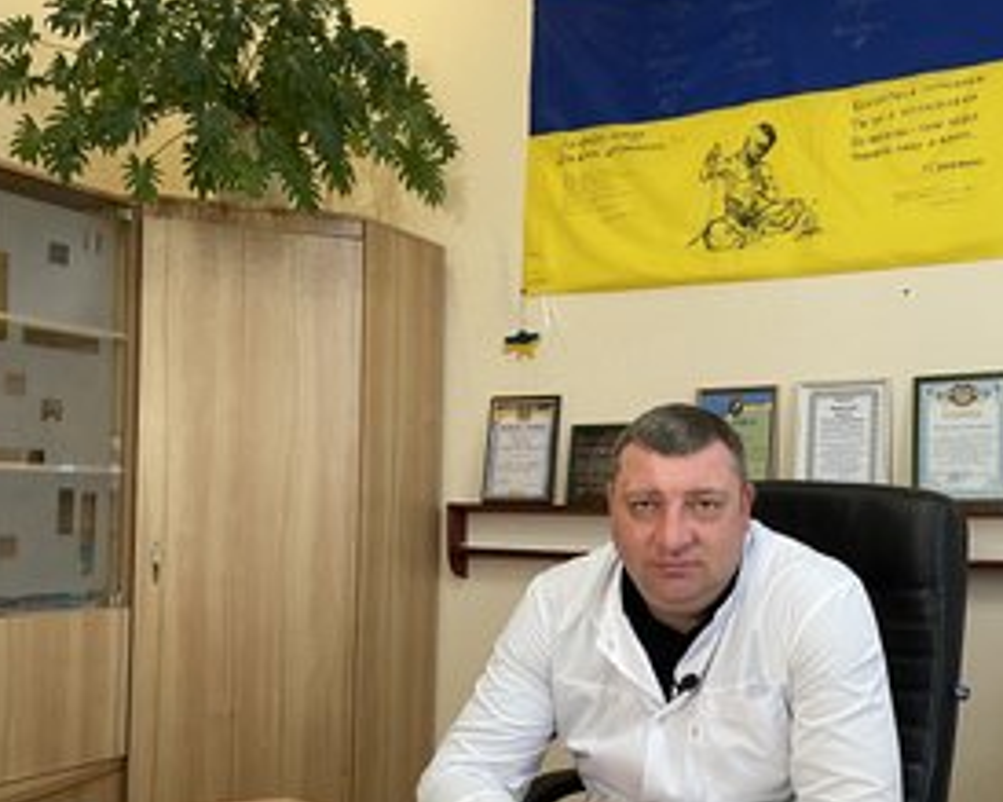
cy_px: 505
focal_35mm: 37
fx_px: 1098
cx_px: 597
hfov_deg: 48.8
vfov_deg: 39.8
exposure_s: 1/50
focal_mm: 4.2
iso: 125
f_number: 1.6
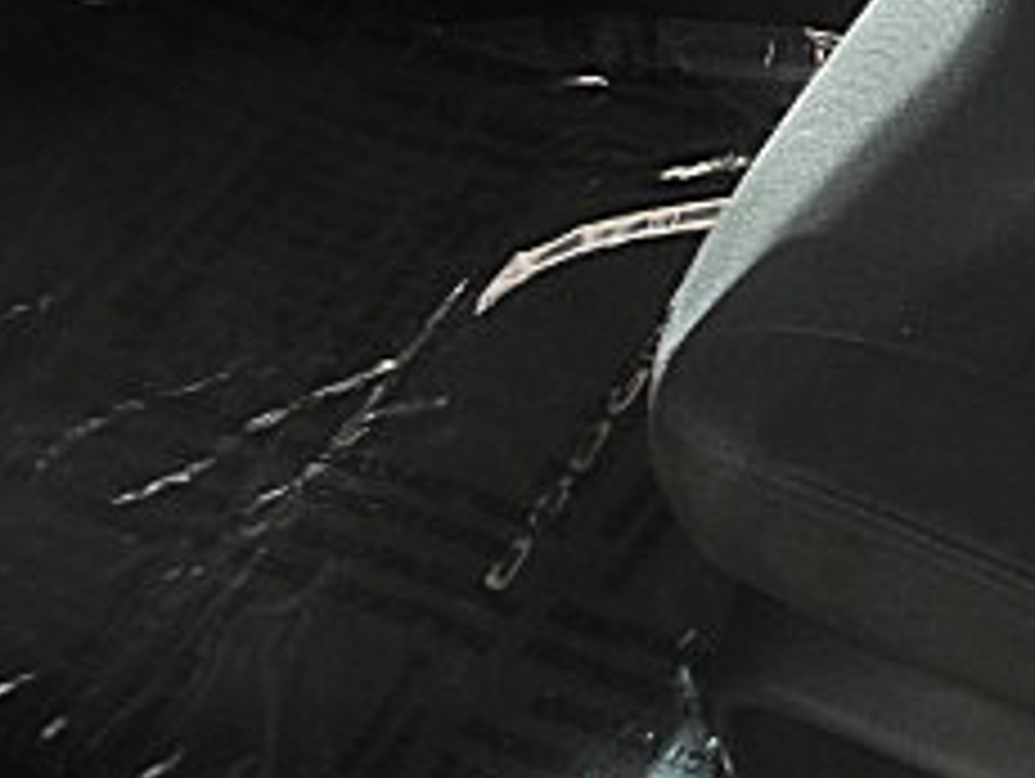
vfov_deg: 14.1
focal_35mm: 100
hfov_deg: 18.2
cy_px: -274
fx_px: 2993
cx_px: 1368
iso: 50
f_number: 2.8
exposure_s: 1/125
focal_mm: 6.3
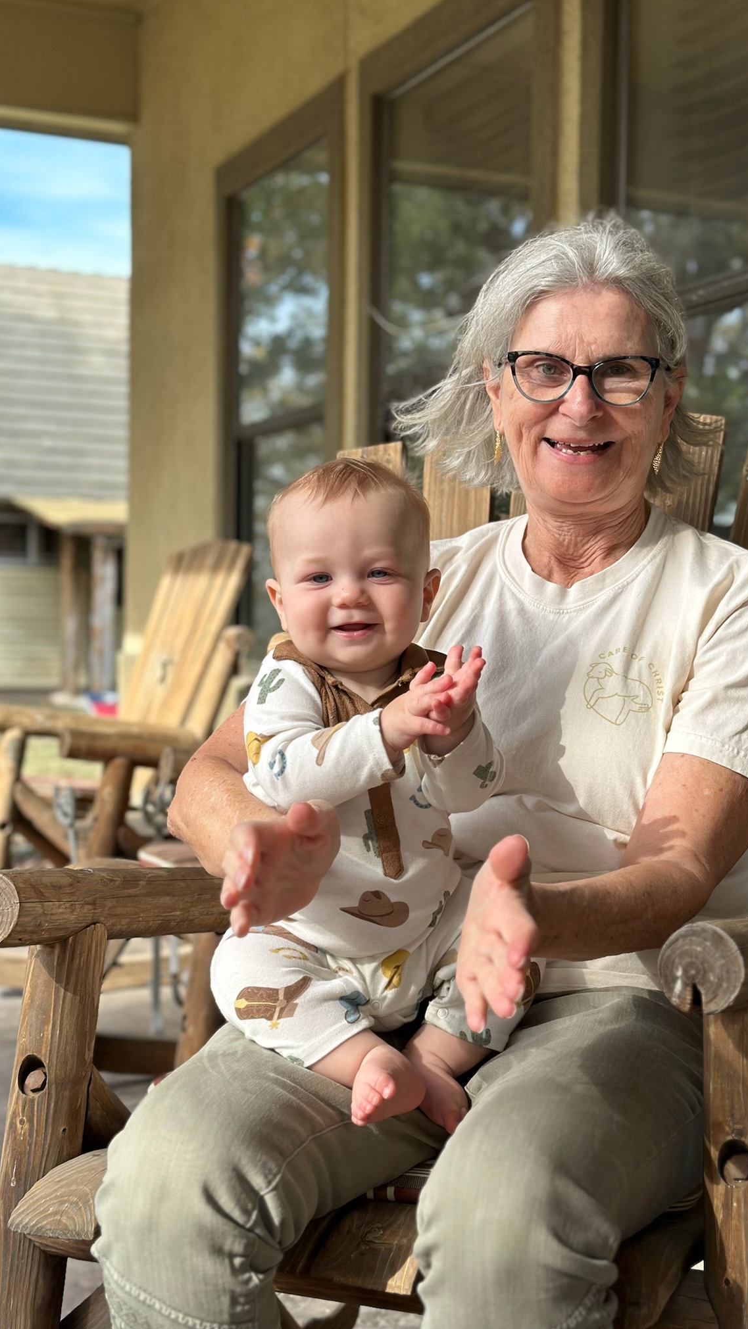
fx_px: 1869
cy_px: 662
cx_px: 504
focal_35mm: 53
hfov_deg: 22.5
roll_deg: -1.7
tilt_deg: +0.8
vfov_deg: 39.2
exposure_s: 1/785
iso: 80
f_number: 1.78
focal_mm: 6.86
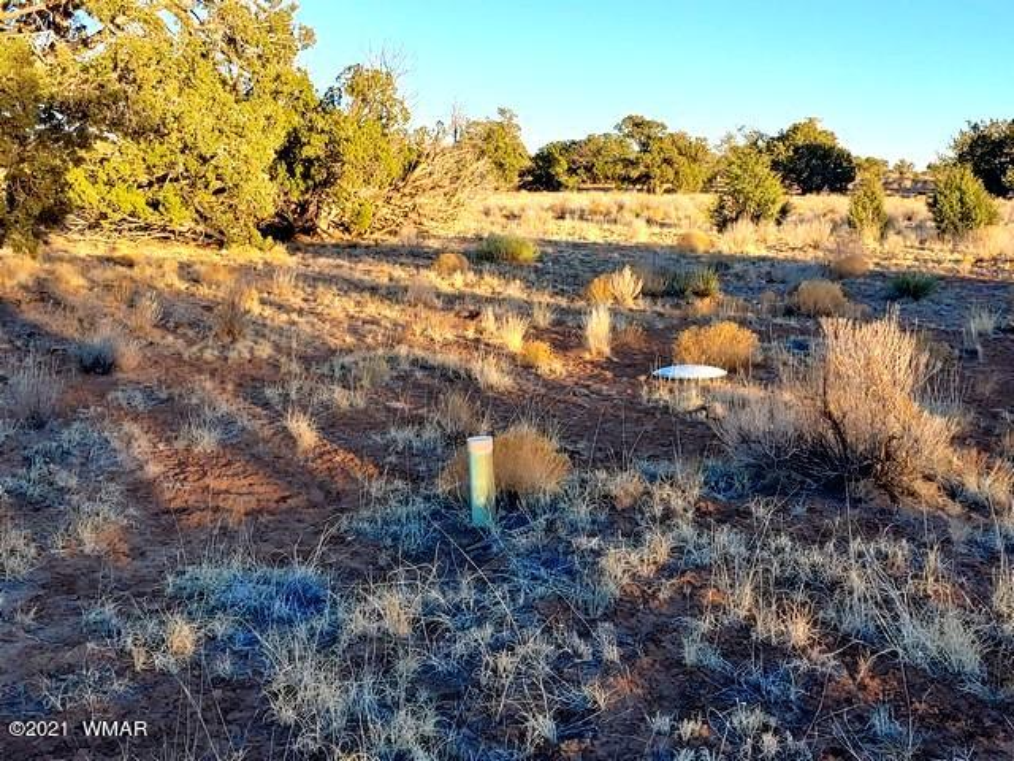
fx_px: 1084
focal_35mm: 37
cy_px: 380
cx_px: 507
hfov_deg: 50.1
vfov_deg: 38.7
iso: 50
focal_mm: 4.23
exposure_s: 1/826
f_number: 1.5
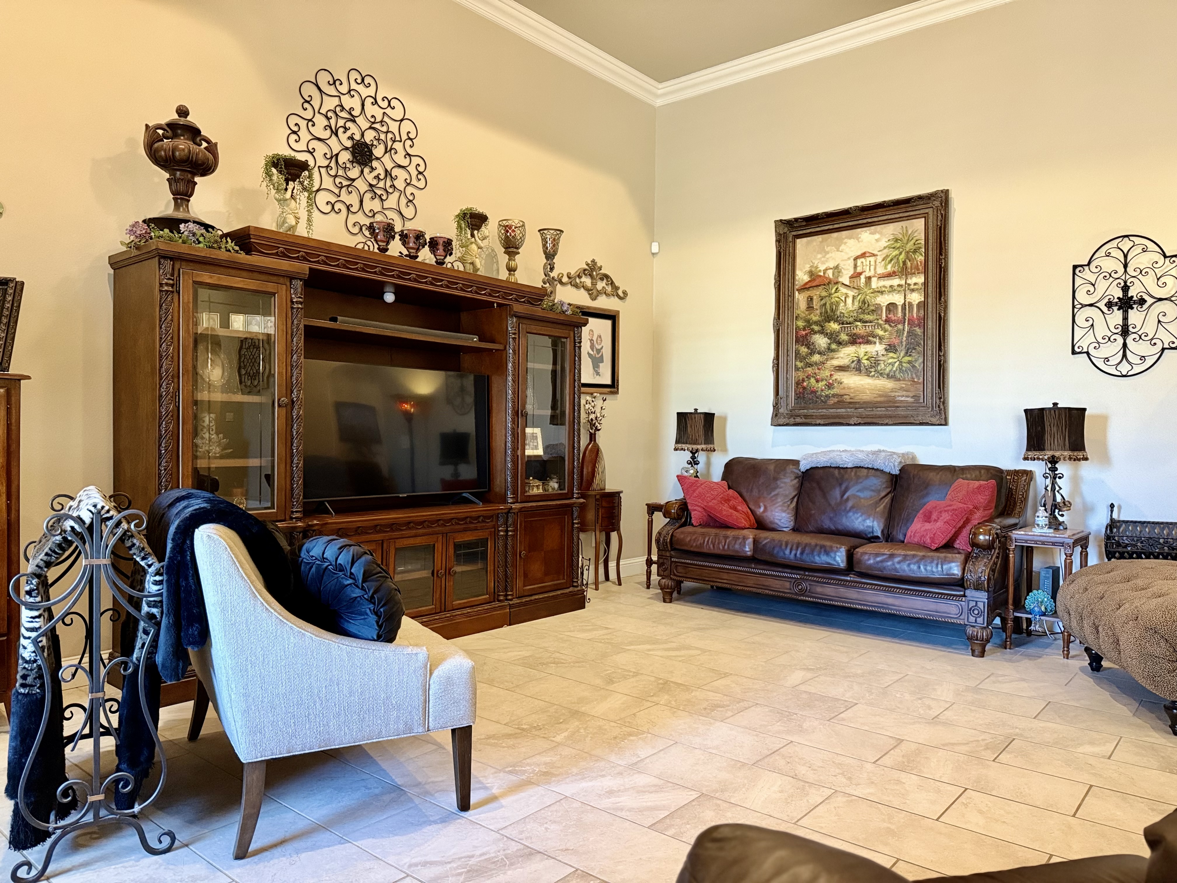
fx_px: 816
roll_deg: -0.6
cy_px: 442
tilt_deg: -0.2
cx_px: 588
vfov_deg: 56.8
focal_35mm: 24
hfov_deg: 71.6
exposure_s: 1/60
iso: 500
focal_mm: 6.76
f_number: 1.78
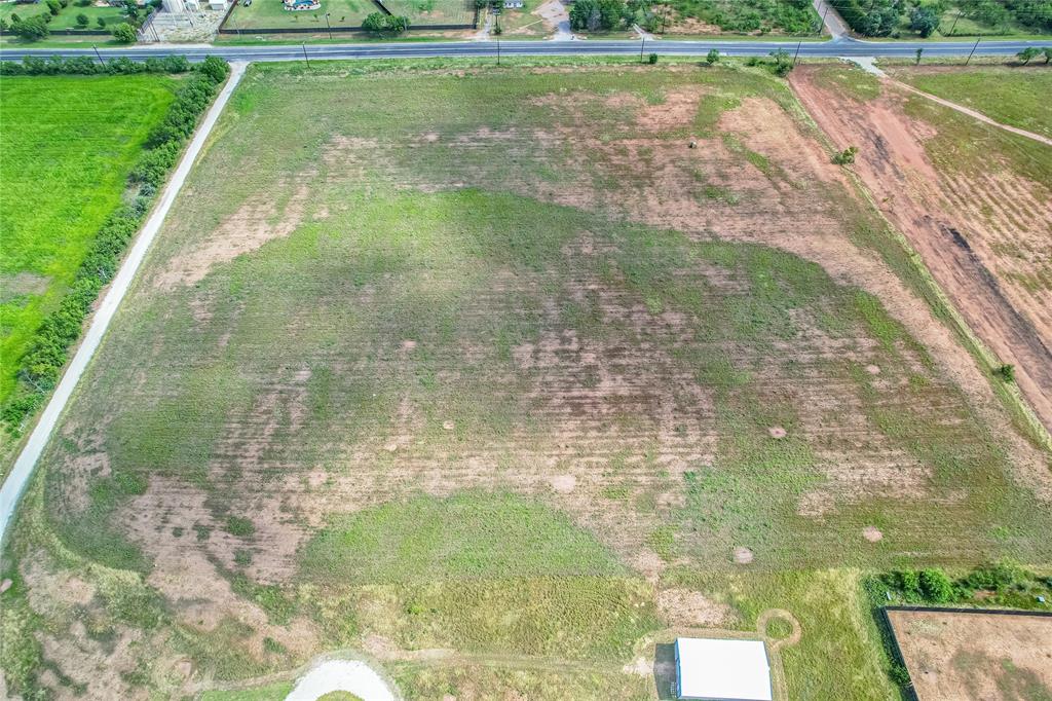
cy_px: 350
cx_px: 526
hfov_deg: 78.6
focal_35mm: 22
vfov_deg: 57.2
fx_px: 643
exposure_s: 1/1250
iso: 100
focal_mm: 8.38
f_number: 2.8
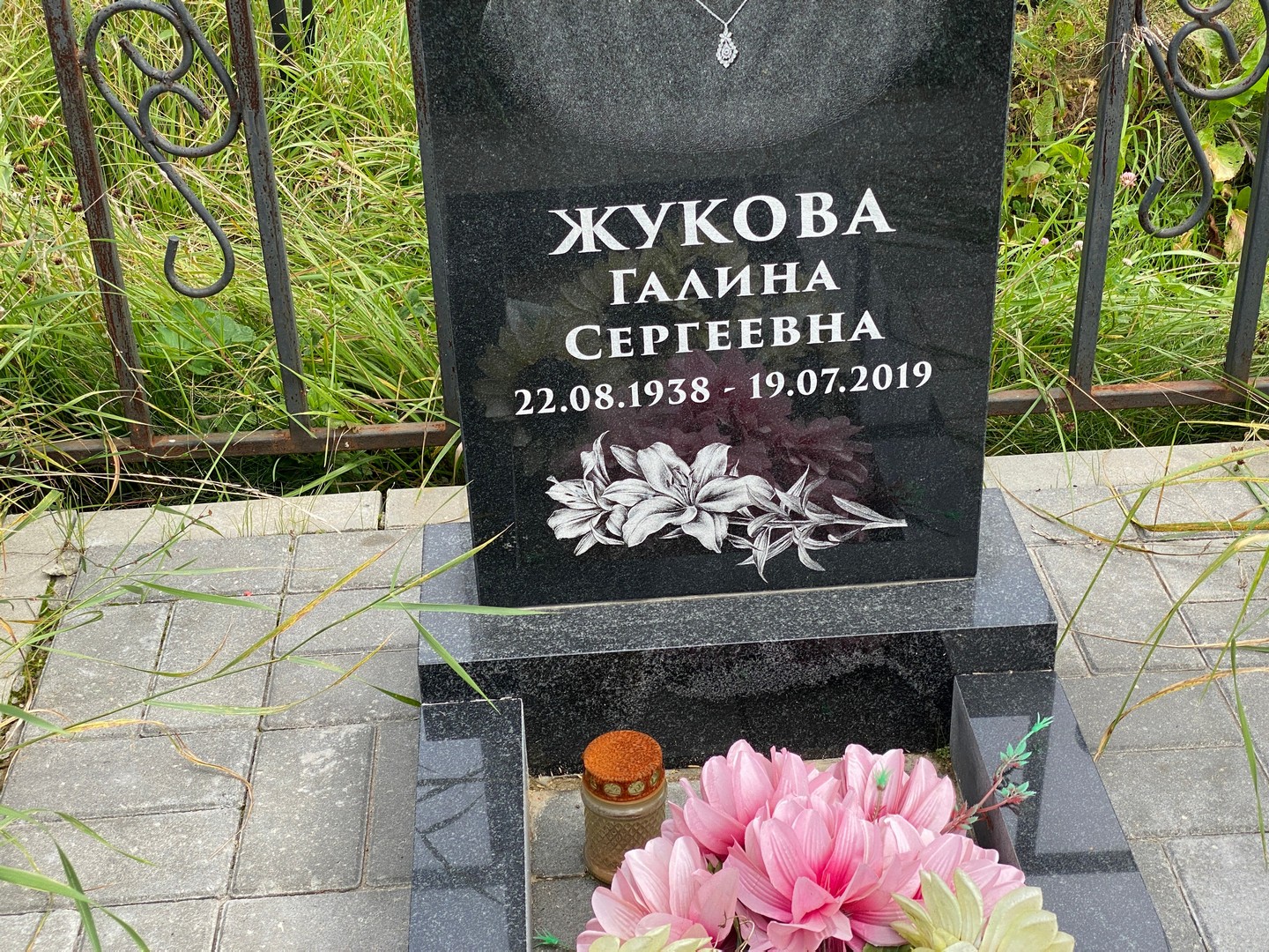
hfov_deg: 36.8
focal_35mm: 52
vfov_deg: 28.0
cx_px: 634
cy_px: 476
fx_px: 1906
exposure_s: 1/440
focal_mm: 6
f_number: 2
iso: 20
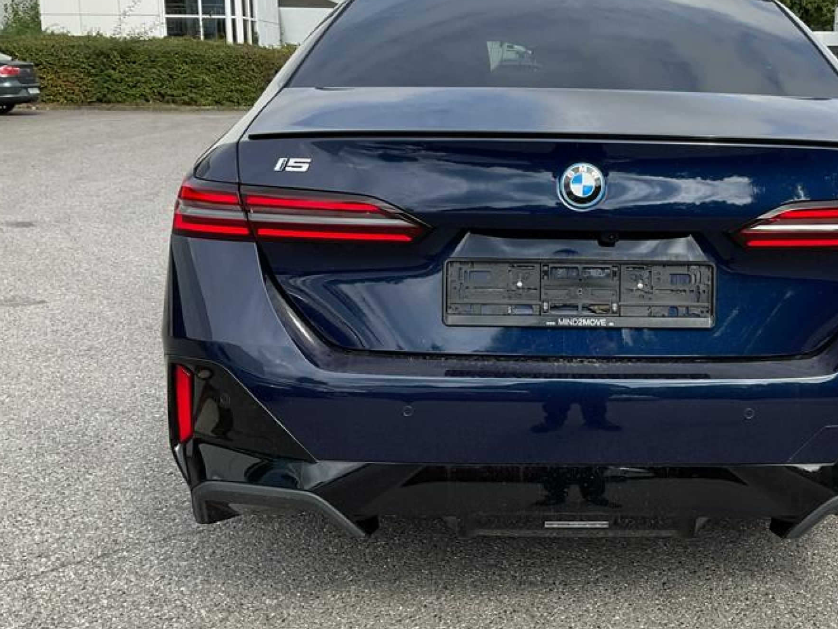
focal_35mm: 45
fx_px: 1089
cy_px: 305
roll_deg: -0.9
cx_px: 588
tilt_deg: -11.5
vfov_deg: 32.2
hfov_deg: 41.3
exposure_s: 1/1015
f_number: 1.8
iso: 16
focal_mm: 3
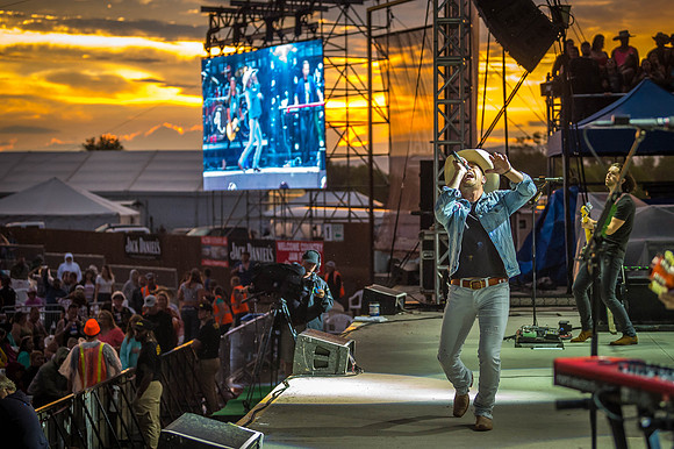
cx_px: 392
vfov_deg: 16.7
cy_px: 208
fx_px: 1529
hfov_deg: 24.8
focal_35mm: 82
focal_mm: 70
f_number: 2.8
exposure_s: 1/2000
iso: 3200
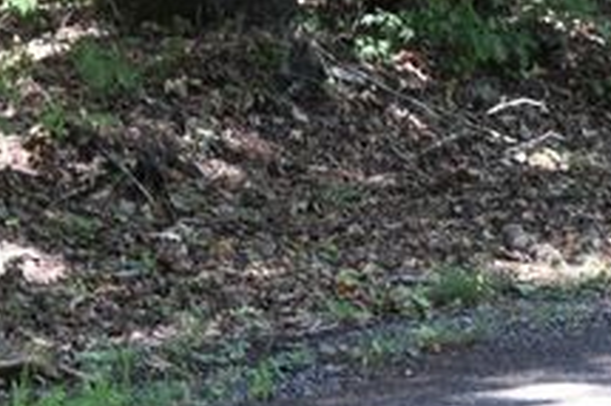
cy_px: -450
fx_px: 4246
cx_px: 384
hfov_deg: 8.2
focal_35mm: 250
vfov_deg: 5.4
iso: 400
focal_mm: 35
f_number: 5.6
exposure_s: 1/125
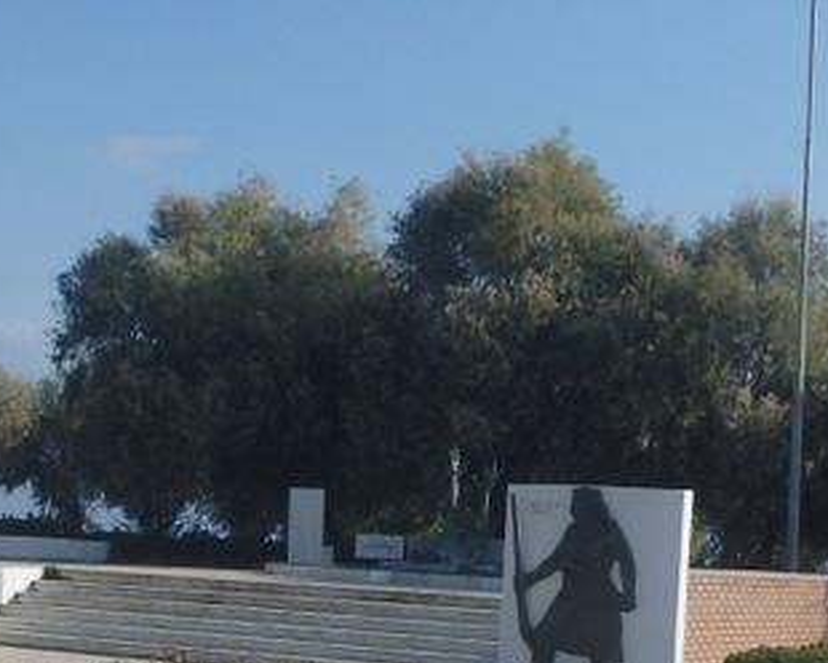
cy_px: 369
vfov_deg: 34.1
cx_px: 369
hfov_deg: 42.0
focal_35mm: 44
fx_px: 1078
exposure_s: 1/160
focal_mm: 5
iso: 125
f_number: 11
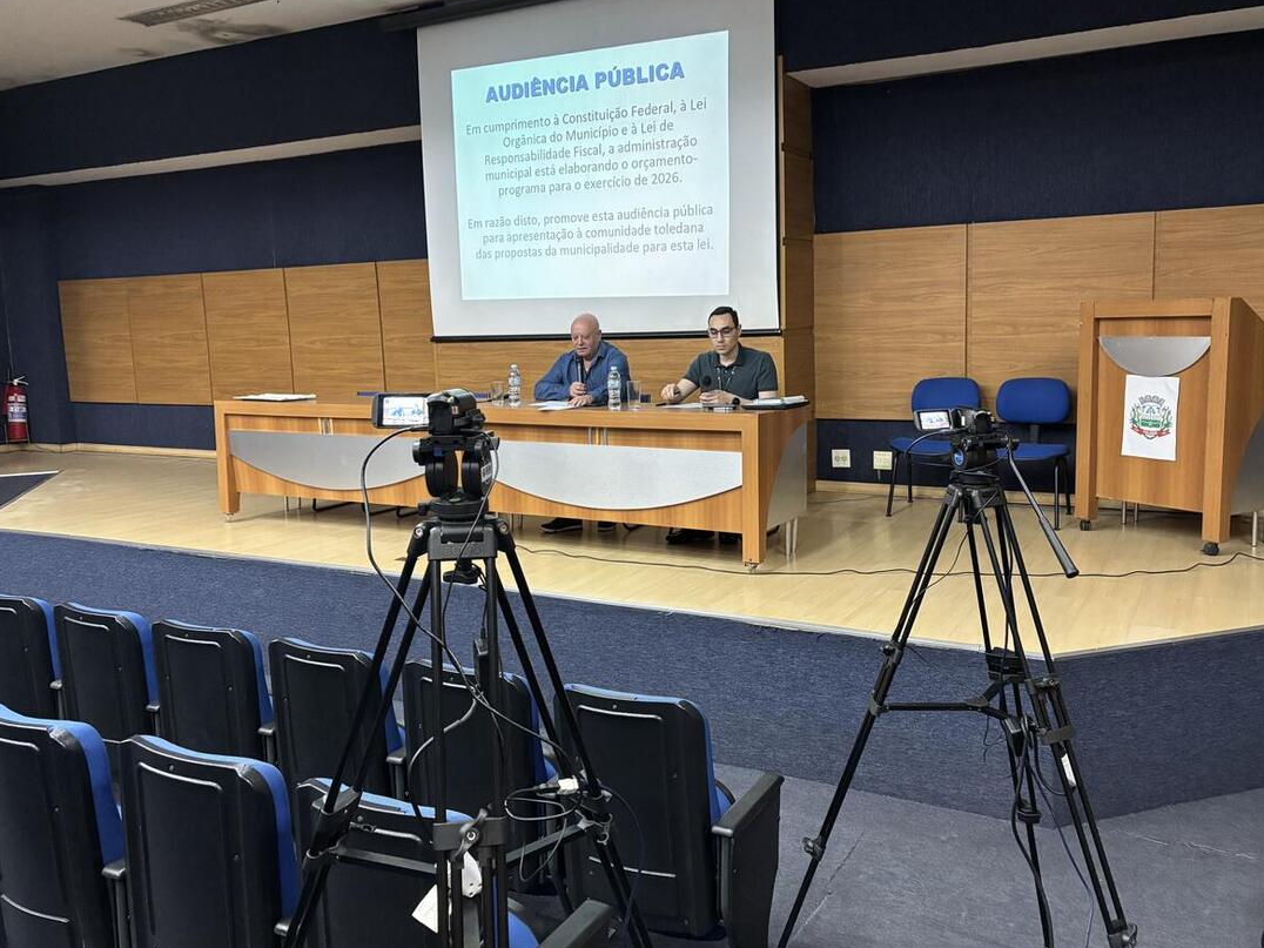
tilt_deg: -6.2
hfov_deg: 61.6
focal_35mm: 29
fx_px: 1059
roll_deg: +2.0
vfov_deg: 48.2
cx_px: 658
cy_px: 439
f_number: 1.6
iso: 500
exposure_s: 1/60
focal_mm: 5.96
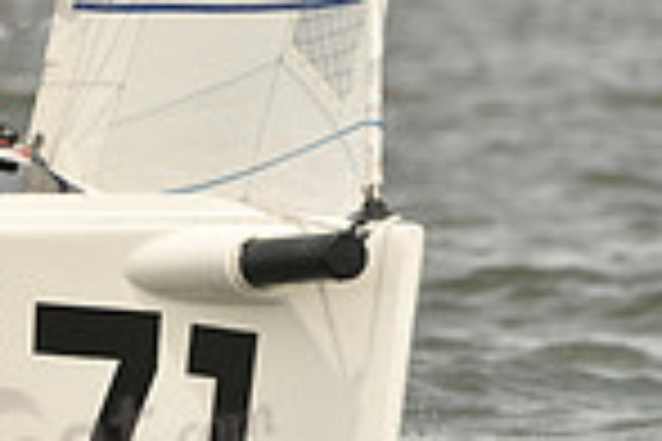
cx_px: -590
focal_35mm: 1301
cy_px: 313
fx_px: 23922
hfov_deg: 1.6
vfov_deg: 1.1
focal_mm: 330
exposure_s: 1/1250
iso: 320
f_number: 7.1
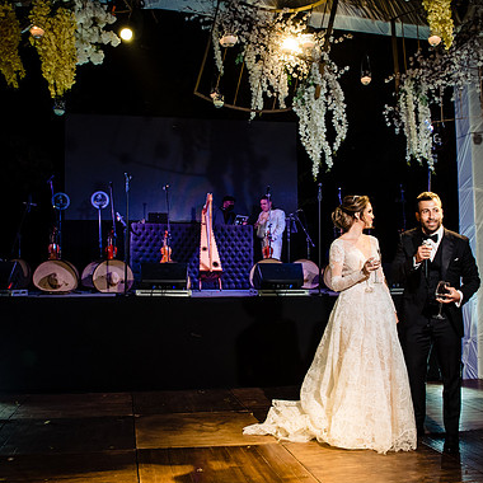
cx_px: 247
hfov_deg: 47.2
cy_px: 245
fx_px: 553
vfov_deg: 47.2
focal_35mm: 35
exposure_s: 1/60
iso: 2000
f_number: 8
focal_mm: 27
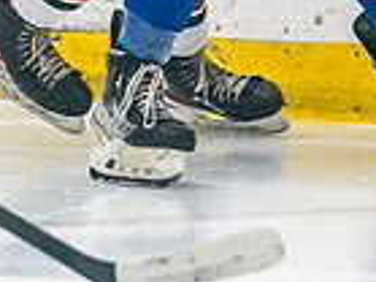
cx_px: 265
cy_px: -202
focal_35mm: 857
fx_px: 9301
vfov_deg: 1.7
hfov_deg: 2.3
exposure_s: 1/1000
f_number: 2.8
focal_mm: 125
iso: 3200
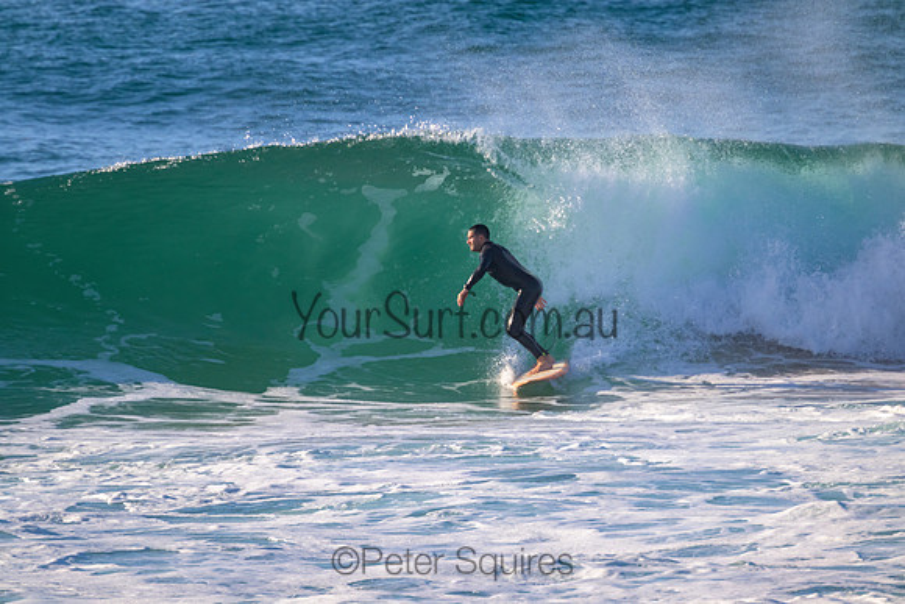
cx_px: 452
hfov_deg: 2.6
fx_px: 20115
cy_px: 302
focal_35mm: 800
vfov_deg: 1.7
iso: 1100
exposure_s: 1/1250
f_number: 11
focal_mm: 800
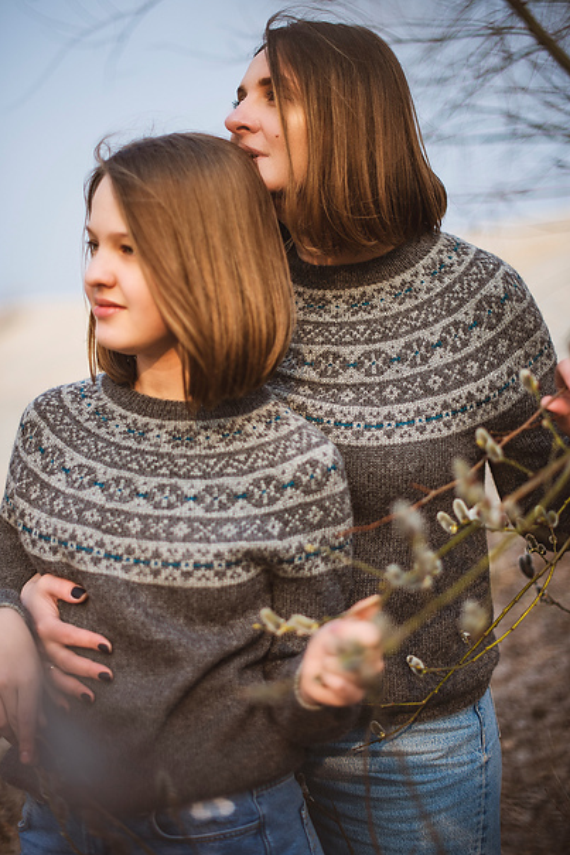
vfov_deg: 37.5
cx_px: 274
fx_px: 1258
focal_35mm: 53
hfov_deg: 25.5
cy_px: 437
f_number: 1.4
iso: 100
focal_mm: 50
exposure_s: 1/2000
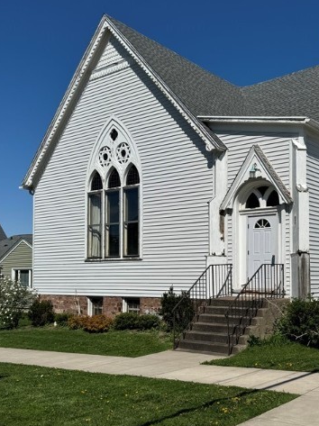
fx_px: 480
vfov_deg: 47.6
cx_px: 253
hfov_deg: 35.6
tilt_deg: +2.4
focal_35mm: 39
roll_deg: +1.1
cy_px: 258
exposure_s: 1/12346
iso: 80
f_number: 1.78
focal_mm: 6.76
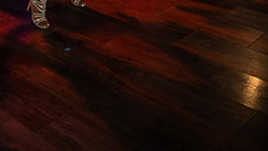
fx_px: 505
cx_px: 1
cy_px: -87
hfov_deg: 28.0
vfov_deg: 15.5
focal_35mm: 71
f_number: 2.8
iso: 1250
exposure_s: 1/100
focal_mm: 24
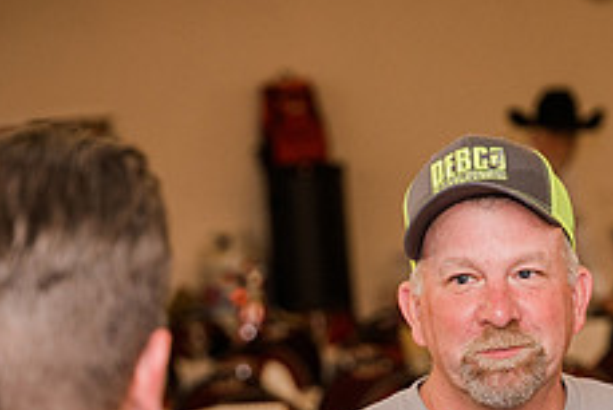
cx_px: 267
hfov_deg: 8.8
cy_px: 422
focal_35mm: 233
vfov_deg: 5.9
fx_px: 3970
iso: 800
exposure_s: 1/250
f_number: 2.8
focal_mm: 70
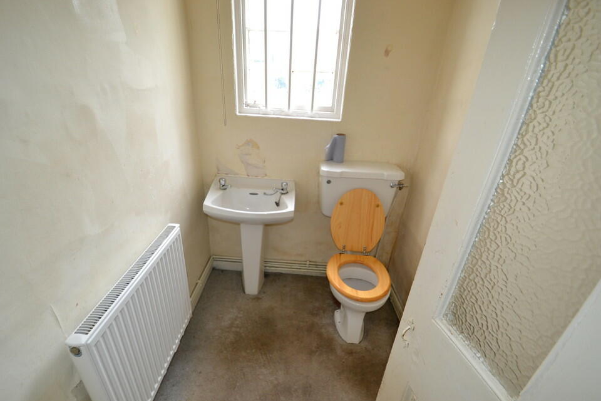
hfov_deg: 96.7
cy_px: 213
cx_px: 300
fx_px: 267
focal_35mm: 16
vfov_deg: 73.7
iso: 640
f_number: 3.5
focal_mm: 10
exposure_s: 1/60
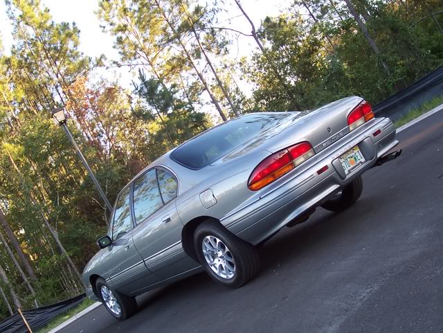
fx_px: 589
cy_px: 166
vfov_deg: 31.5
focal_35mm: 46
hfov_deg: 41.2
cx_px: 222
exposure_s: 1/90
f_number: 3
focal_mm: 7
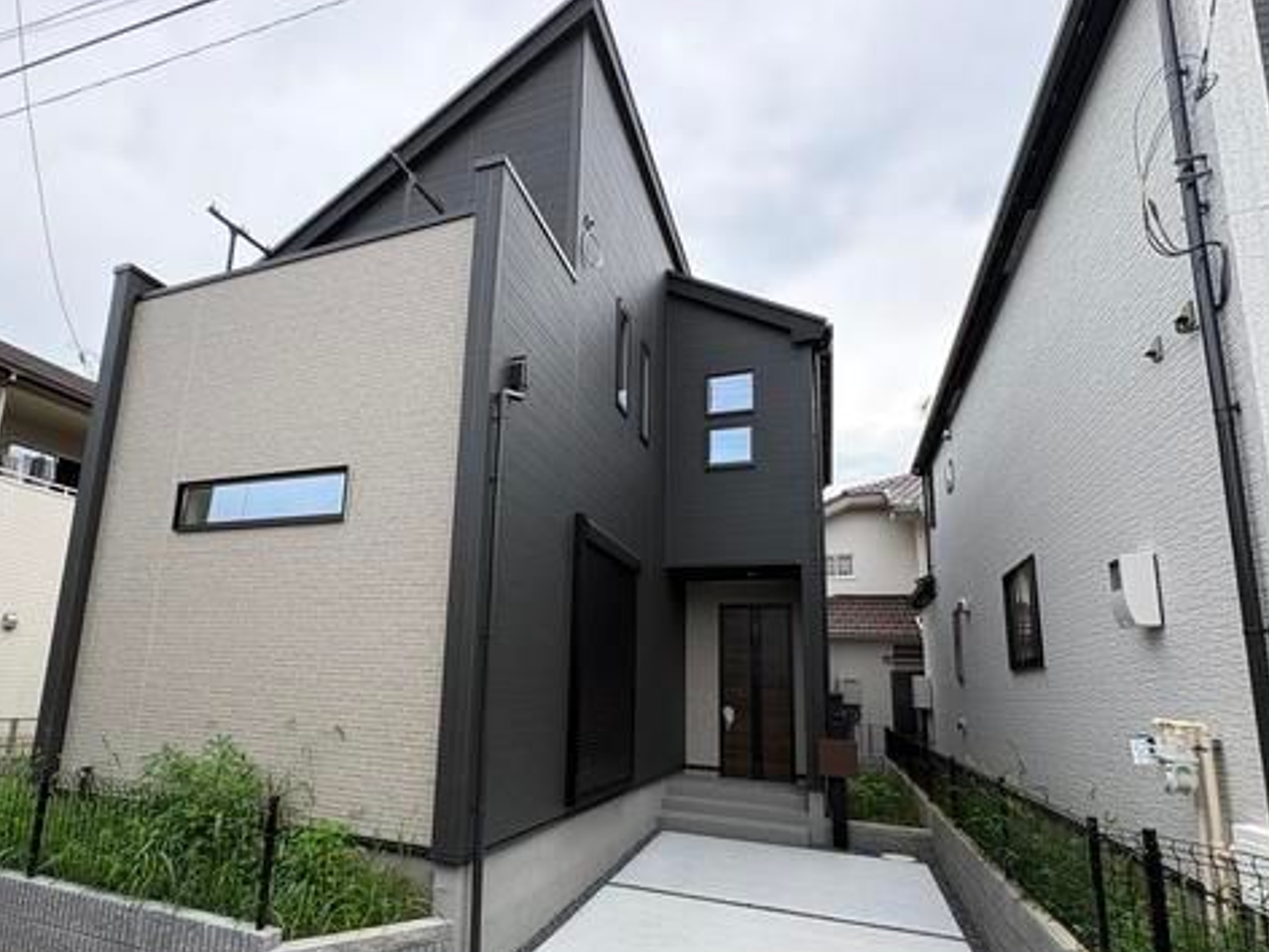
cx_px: 532
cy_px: 559
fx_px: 697
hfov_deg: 84.0
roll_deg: -1.6
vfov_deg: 68.2
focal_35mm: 19
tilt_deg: +12.7
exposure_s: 1/445
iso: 40
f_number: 2.2
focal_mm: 2.22
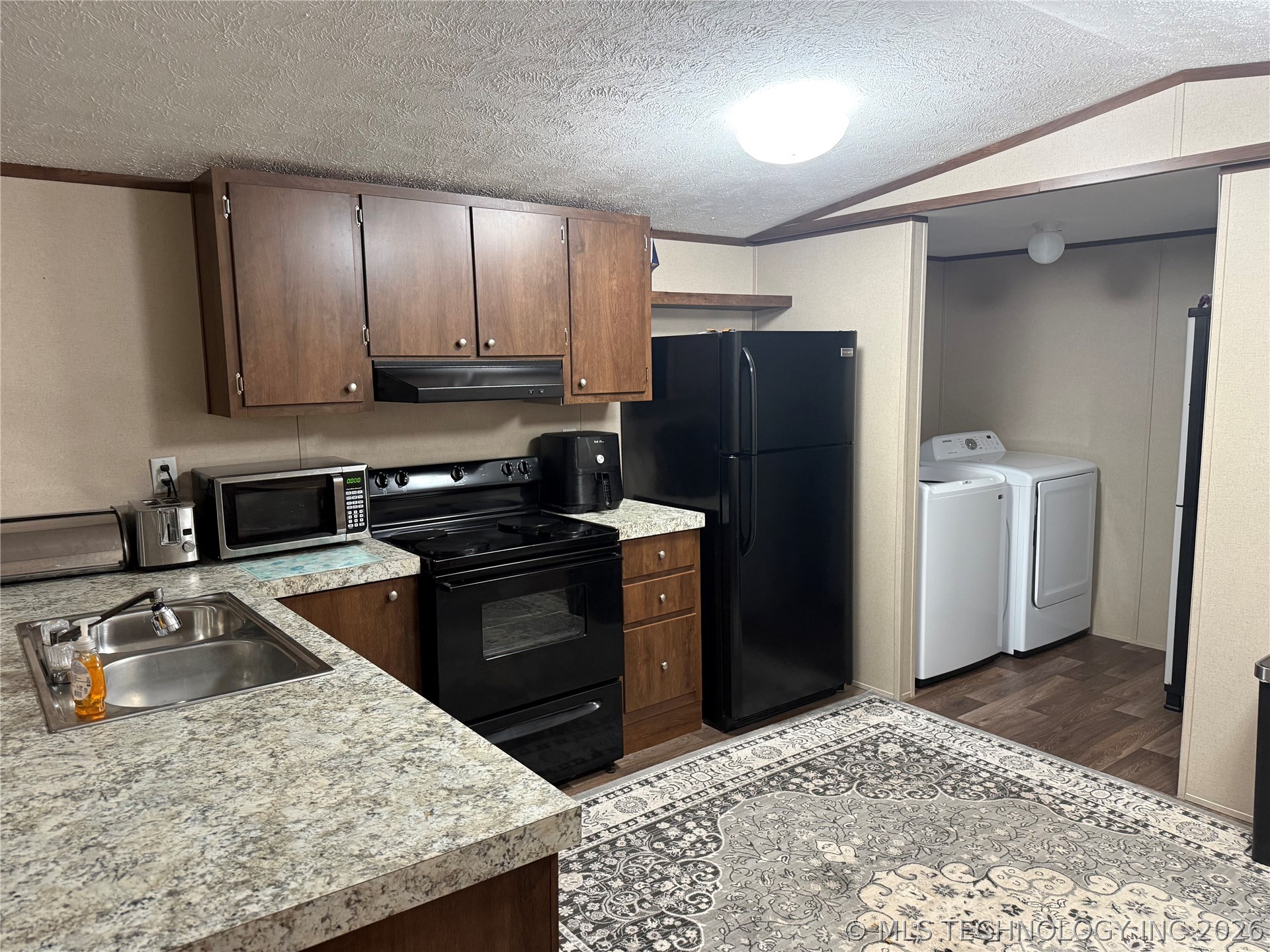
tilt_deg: -6.9
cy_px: 476
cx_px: 635
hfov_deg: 71.6
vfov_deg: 56.8
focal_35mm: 24
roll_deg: +1.2
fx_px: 881
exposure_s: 1/60
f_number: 1.78
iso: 400
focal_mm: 6.76
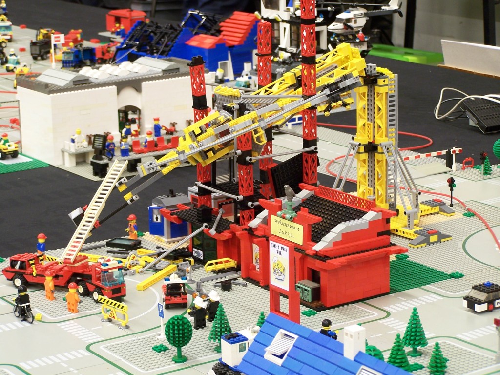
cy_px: 188
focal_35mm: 105
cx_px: 250
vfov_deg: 14.1
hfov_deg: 18.7
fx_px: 1517
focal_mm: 17.5
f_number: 3.2
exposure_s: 1/2
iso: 80
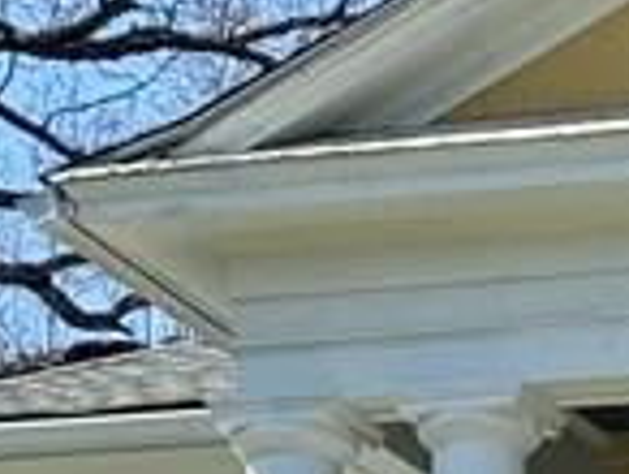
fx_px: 6115
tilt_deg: +5.9
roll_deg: +1.4
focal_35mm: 336
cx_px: 1142
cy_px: 1362
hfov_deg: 5.8
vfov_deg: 4.3
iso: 64
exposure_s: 1/2252
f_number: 1.78
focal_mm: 6.76
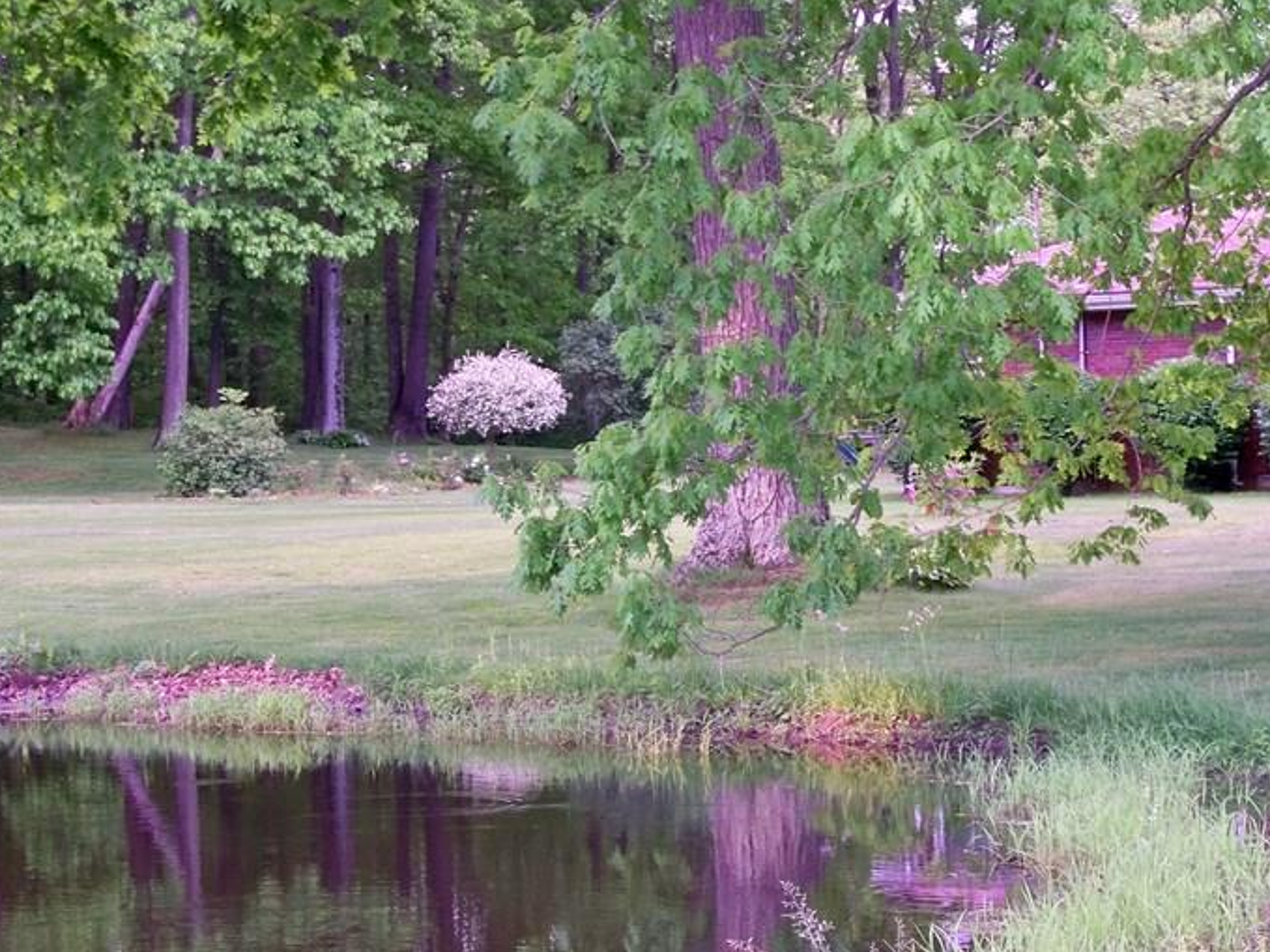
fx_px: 3265
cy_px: 445
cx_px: 855
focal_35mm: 89
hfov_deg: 21.9
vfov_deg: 16.6
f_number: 4
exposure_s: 1/30
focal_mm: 10.5
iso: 250
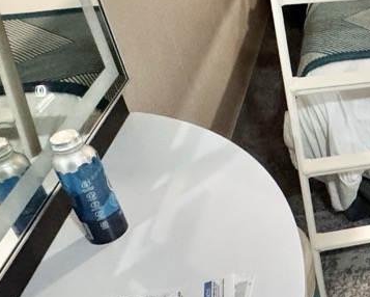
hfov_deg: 29.1
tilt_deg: -29.5
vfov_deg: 30.0
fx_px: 537
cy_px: 54
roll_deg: -2.5
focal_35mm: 49
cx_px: 507
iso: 1250
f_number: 2.2
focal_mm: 2.22
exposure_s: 1/40
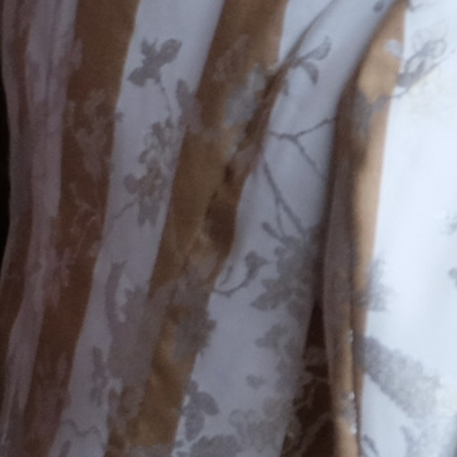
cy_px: -582
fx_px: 3137
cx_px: 1145
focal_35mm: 210
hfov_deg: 7.7
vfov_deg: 7.8
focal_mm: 23.2
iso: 640
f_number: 5
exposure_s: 1/100
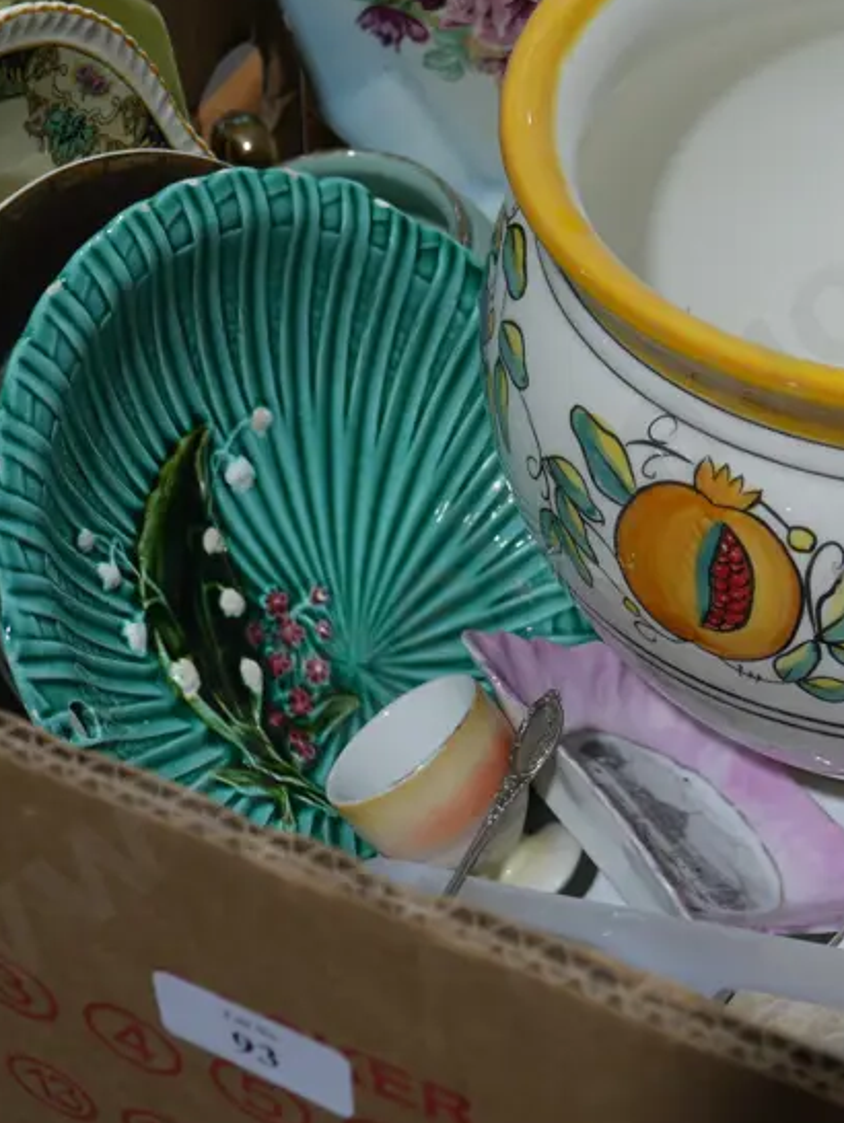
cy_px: 365
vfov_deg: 25.8
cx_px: 768
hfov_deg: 19.3
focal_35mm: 75
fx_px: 2436
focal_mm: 20
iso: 200
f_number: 4.4
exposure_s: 1/100
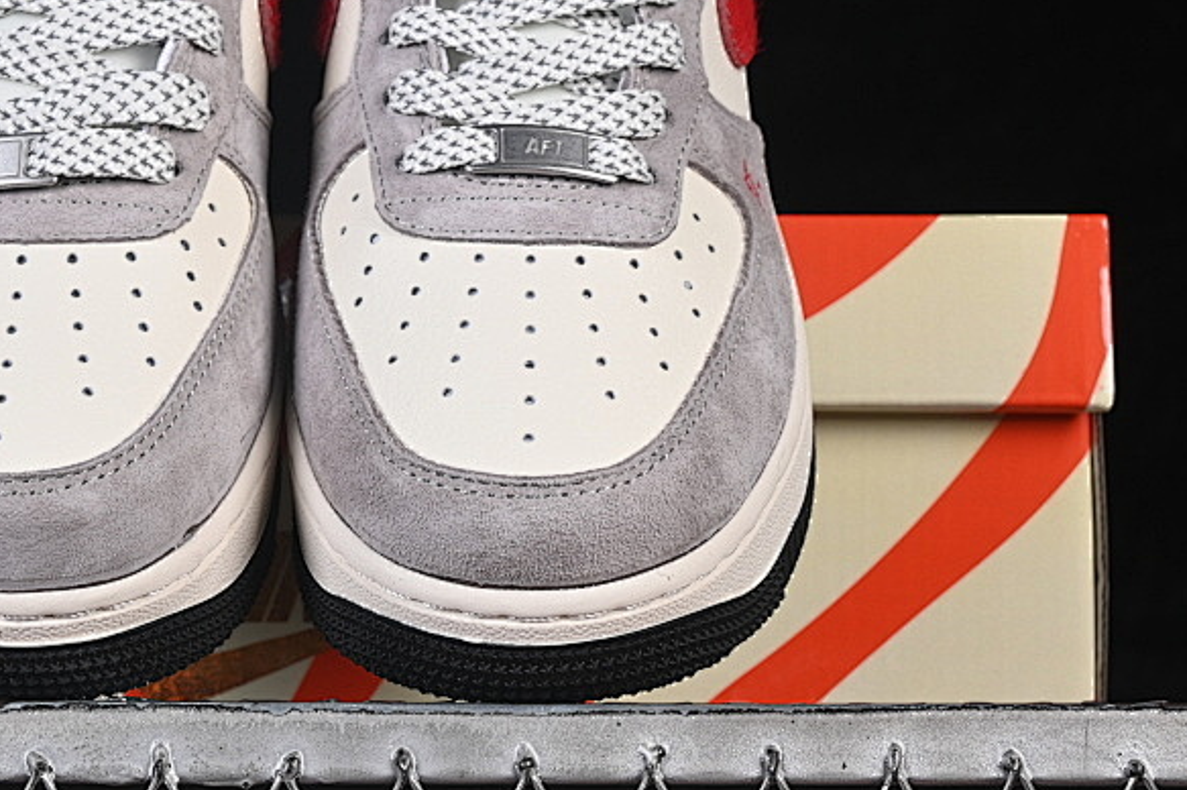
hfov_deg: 14.7
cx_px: 309
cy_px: 246
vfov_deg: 9.8
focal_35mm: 139
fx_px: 4580
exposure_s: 1/80
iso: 160
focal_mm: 50
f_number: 8
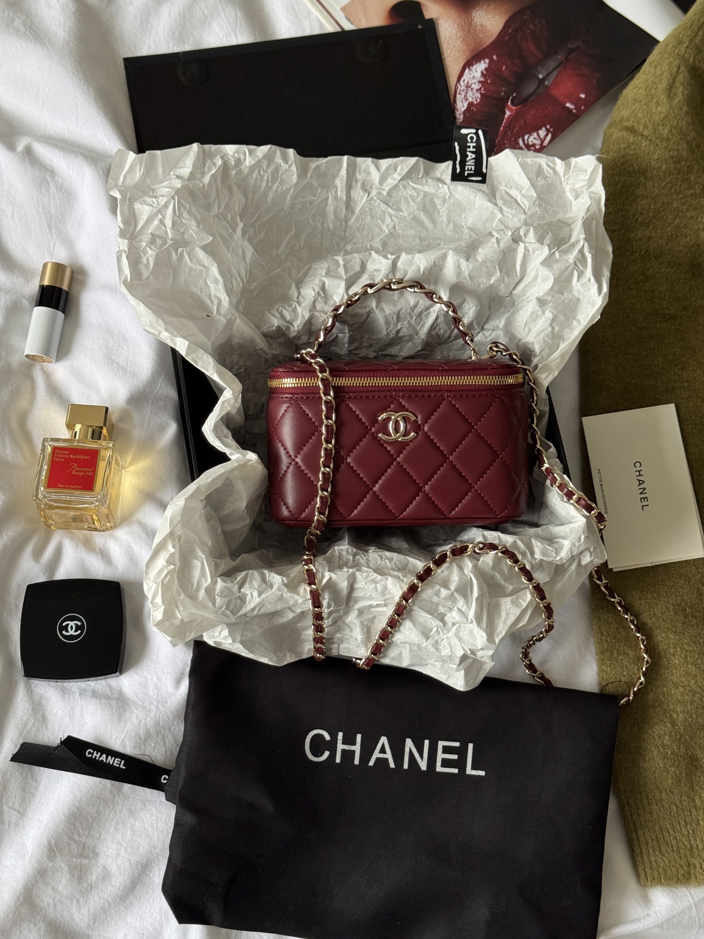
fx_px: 1302
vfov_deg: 39.7
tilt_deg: -72.5
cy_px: 470
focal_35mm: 48
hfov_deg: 30.3
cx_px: 352
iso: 200
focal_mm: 6.76
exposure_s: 1/60
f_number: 1.78
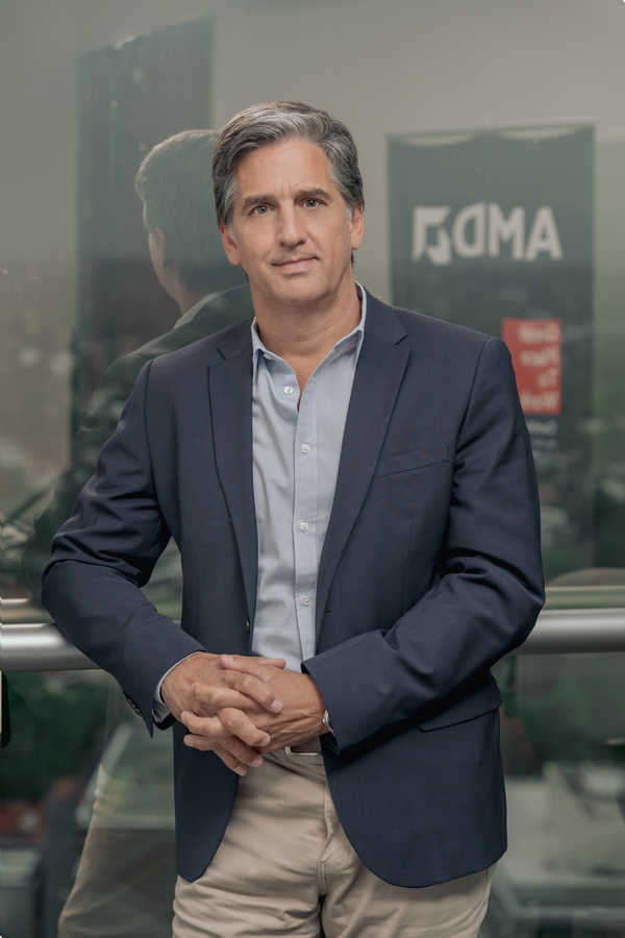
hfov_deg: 19.5
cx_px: 312
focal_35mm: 70
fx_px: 1823
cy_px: 469
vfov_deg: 28.8
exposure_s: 1/160
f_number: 3.5
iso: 400
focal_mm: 70
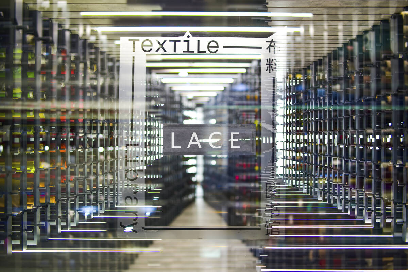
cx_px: 204
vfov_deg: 37.9
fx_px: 397
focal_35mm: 35
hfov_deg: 54.4
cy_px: 136
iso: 320
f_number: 3.2
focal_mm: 35
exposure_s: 1/50
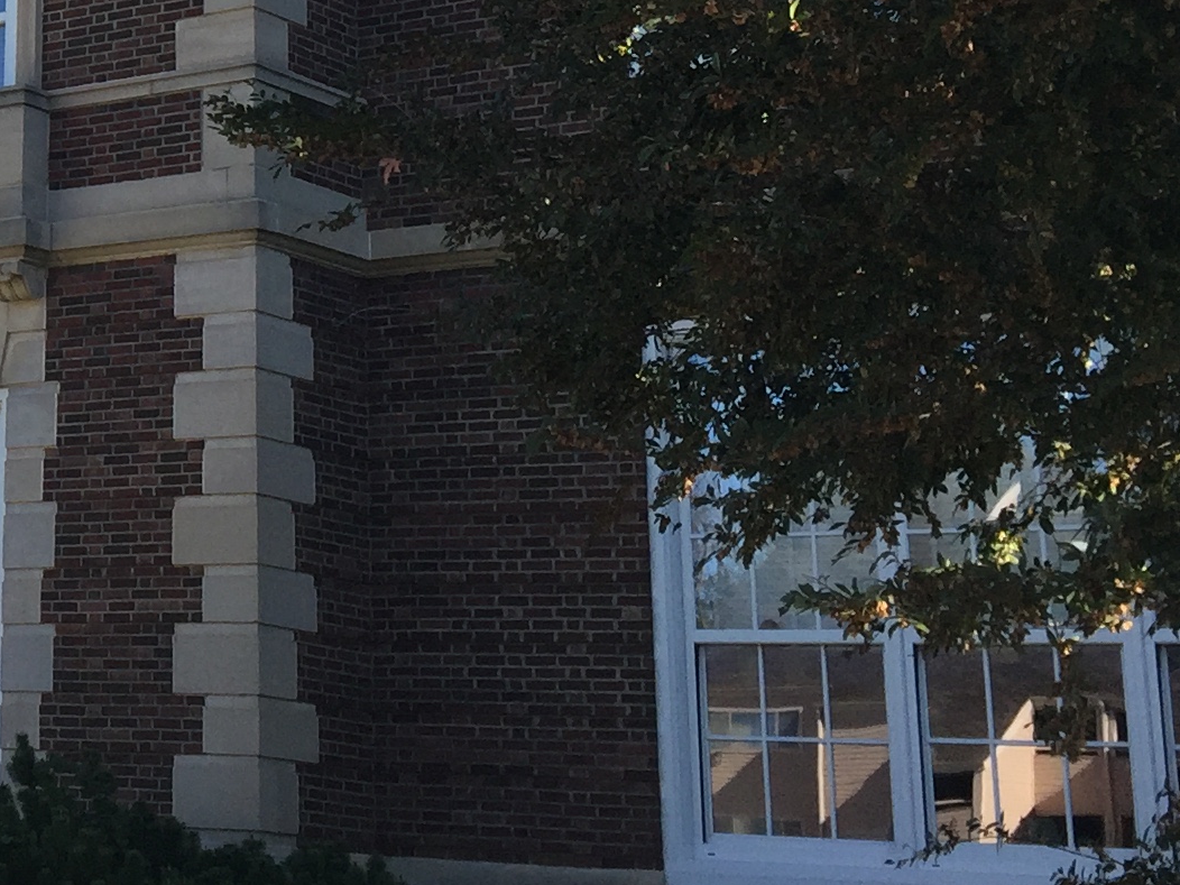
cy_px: -123
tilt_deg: +19.5
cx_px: -345
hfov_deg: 20.0
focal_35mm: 90
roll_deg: -5.6
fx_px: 3068
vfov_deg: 15.9
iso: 32
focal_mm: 4.15
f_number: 2.2
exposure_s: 1/732
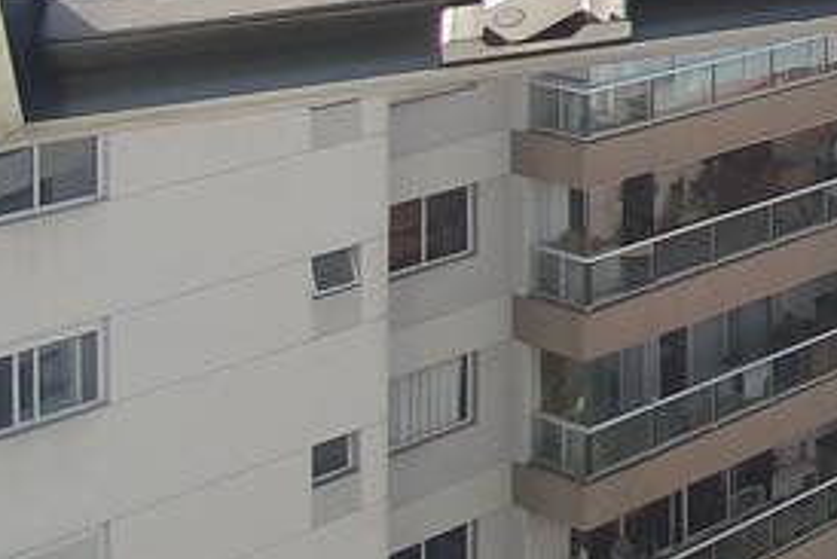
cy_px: -446
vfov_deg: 16.2
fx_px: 1652
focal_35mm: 71
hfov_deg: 16.8
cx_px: 1842
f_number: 2.2
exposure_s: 1/574
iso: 50
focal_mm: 1.8
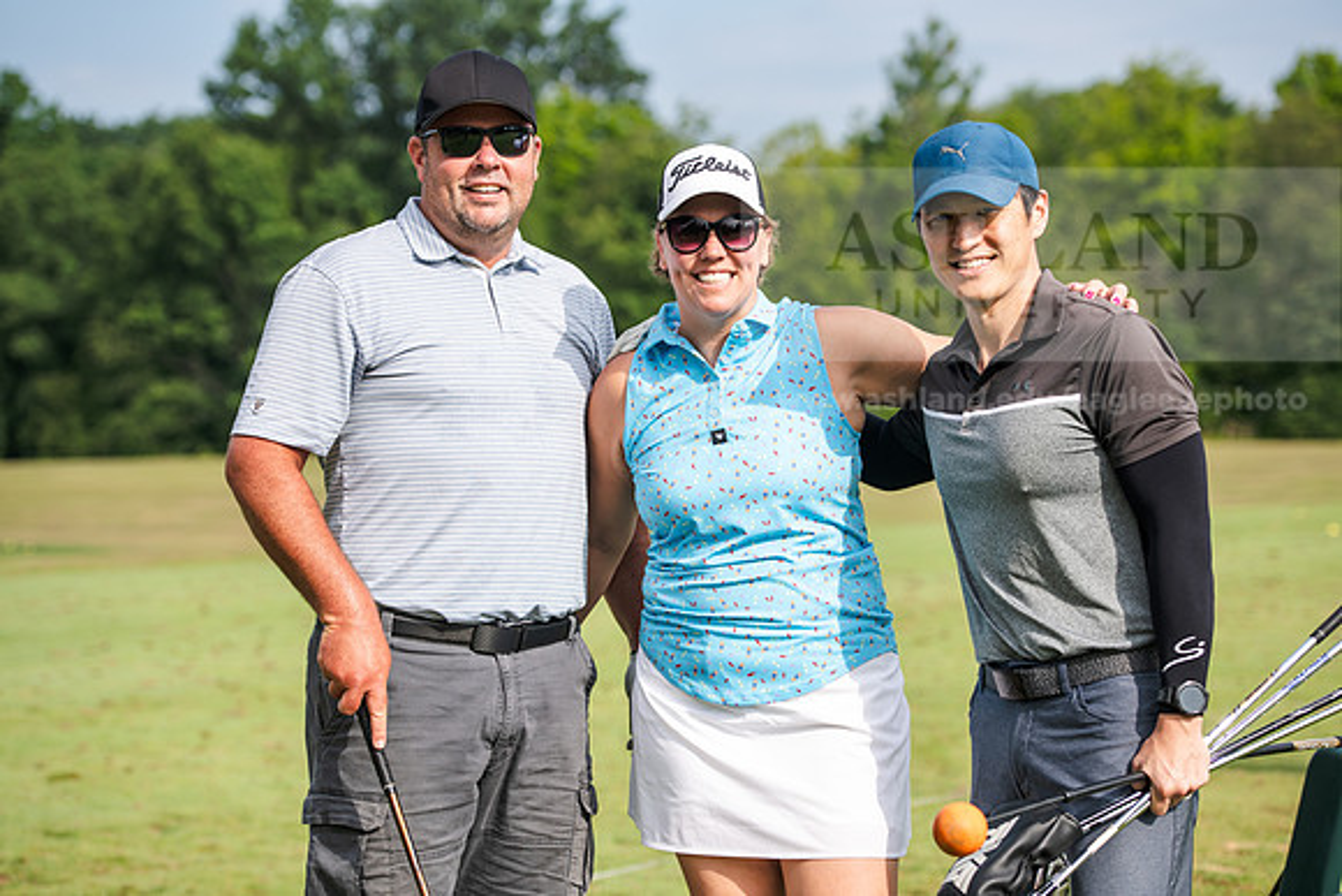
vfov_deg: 14.9
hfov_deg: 22.1
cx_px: 671
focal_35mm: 92
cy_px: 448
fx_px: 3430
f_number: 3.5
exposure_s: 1/800
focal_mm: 92
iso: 100
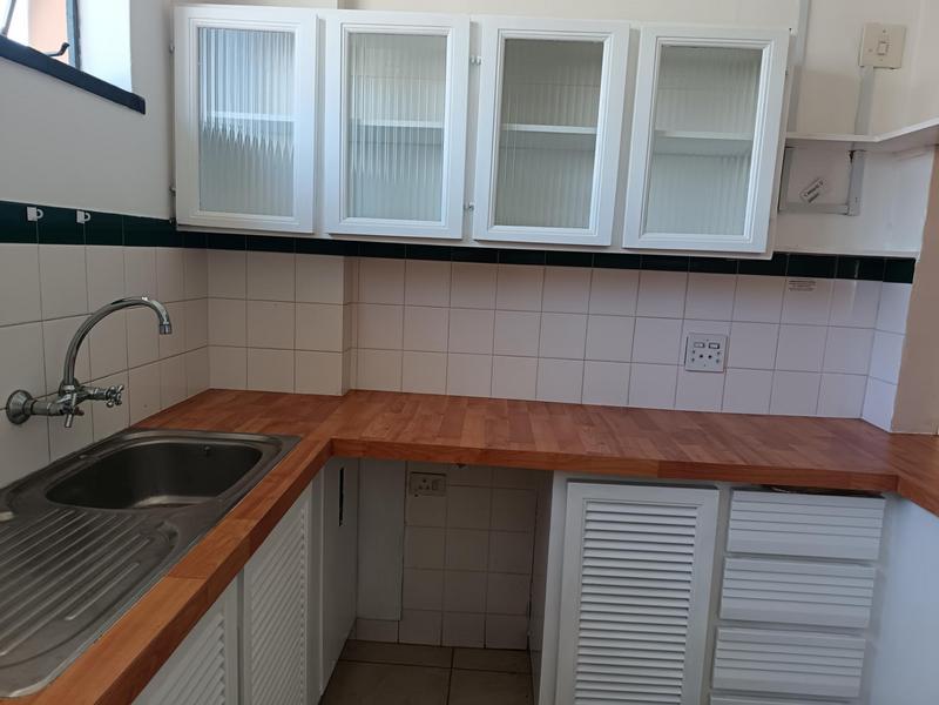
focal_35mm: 24
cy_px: 352
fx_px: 651
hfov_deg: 71.6
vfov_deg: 56.8
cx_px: 470
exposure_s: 1/50
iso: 403
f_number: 1.75
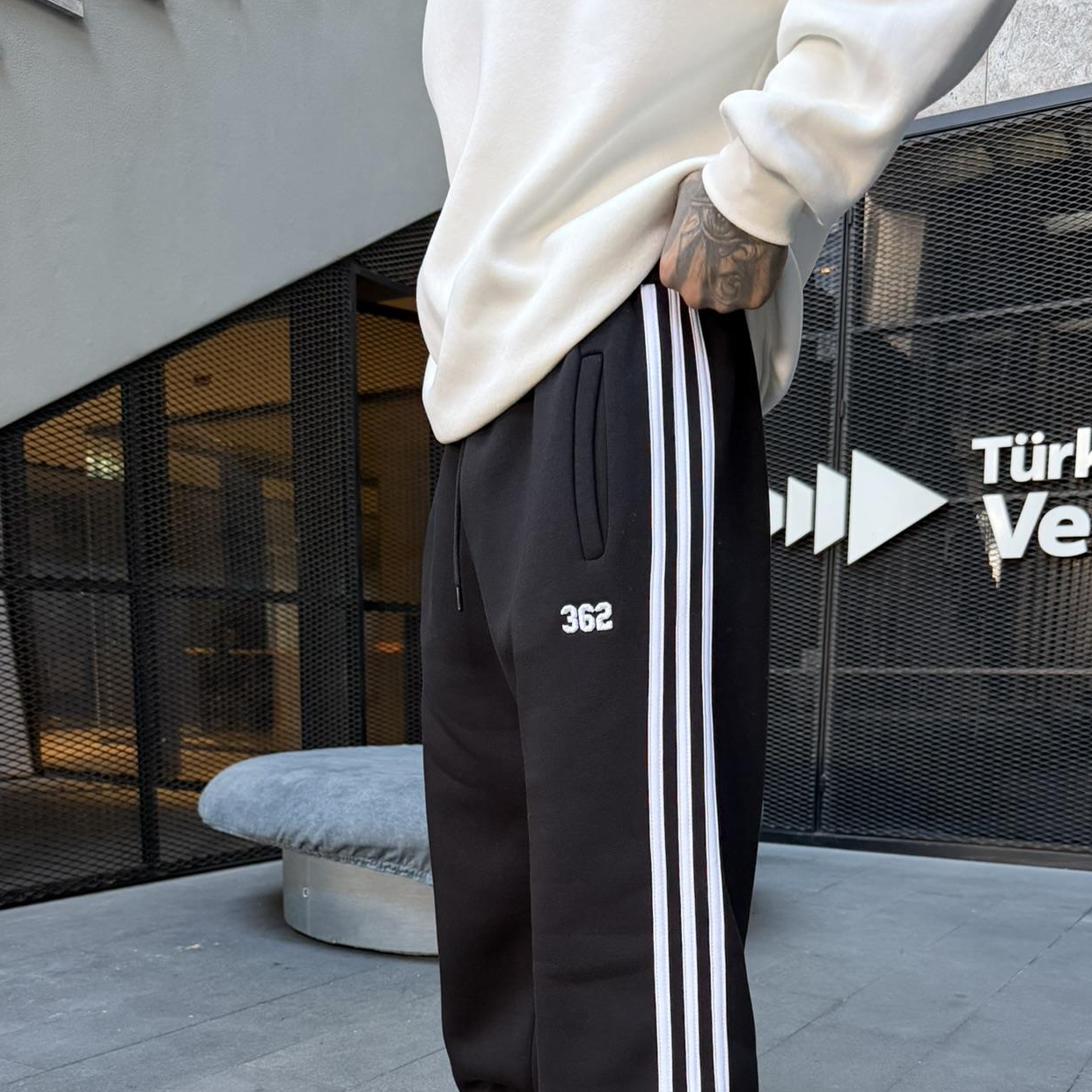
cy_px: 841
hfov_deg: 47.2
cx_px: 567
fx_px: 1249
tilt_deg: -8.6
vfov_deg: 45.3
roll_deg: -0.3
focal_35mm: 35
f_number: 1.78
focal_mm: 6.76
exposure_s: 1/60
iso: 320
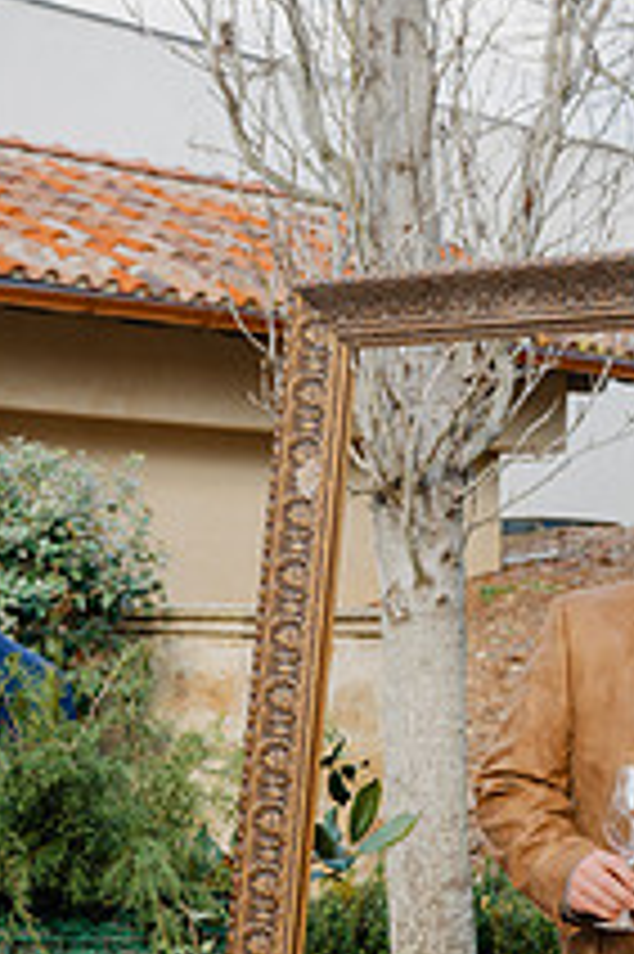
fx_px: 2646
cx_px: 643
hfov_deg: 13.5
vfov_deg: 20.2
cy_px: 742
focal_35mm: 100
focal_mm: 47
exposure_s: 1/200
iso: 110
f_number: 4.5
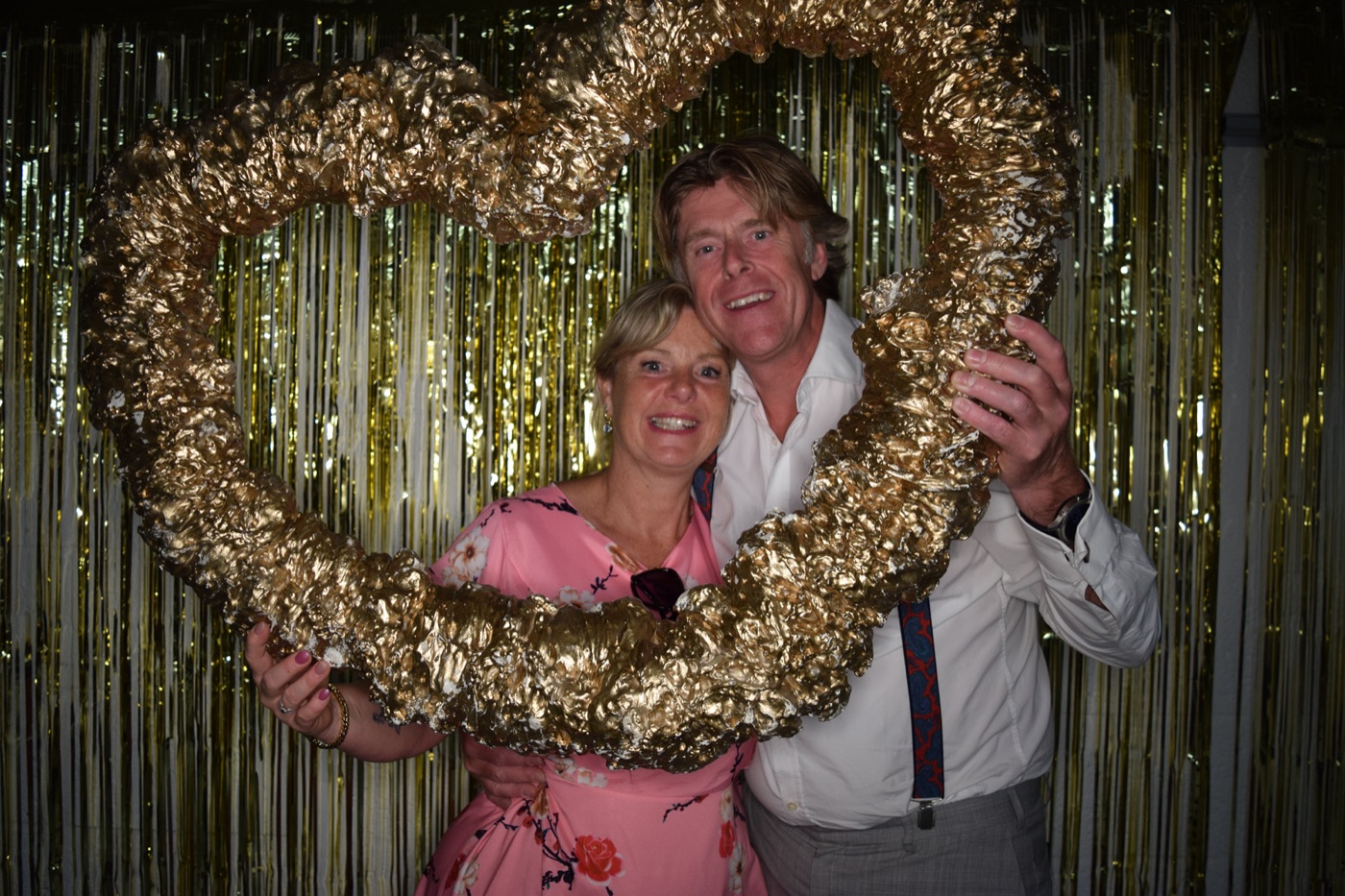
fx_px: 1177
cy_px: 448
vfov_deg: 41.7
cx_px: 672
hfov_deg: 59.5
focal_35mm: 32
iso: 450
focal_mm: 21
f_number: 4
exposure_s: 1/60
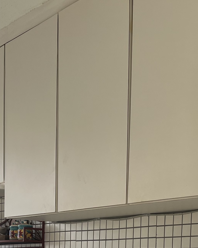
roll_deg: -1.4
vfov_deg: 22.5
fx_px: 579
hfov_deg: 19.4
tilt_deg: -2.5
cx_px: 87
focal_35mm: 79
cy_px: 286
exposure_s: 1/509
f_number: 1.5
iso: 50
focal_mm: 5.7
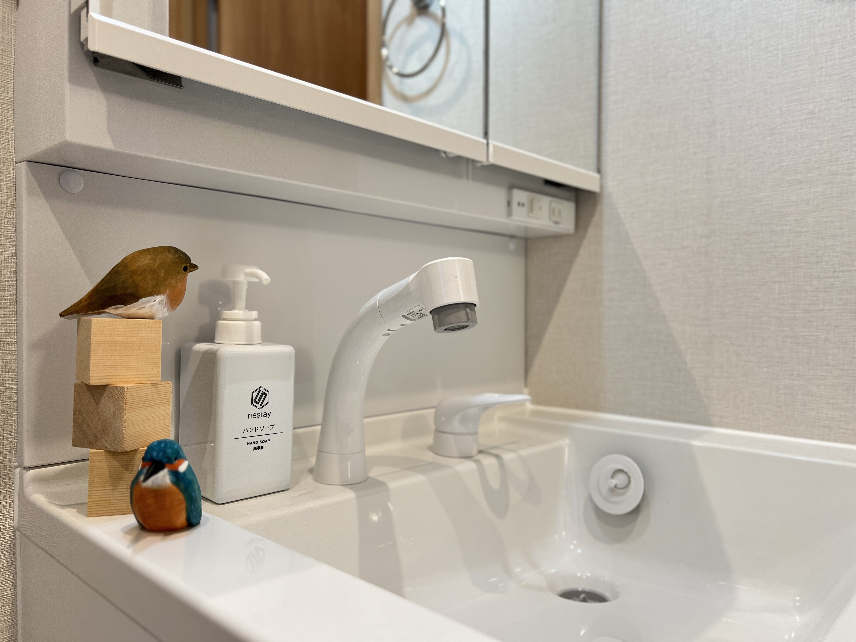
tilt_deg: -1.3
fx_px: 643
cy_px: 321
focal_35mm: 26
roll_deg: -0.6
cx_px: 428
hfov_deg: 67.3
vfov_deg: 53.1
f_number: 1.5
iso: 64
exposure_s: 1/50
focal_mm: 5.7
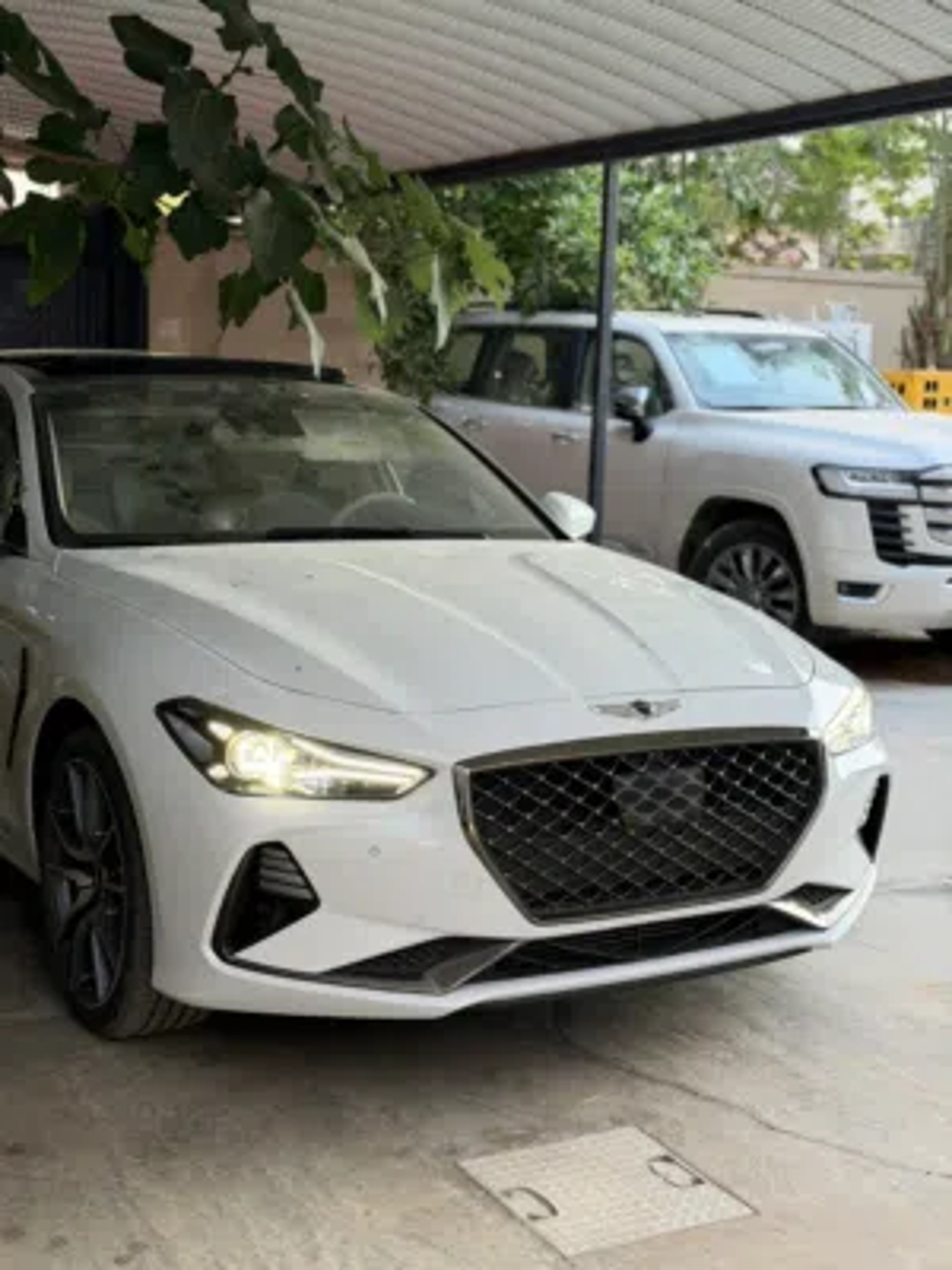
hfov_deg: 30.3
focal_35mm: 48
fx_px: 1760
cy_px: 635
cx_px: 476
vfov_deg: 39.7
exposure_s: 1/39
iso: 250
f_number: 1.78
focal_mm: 6.76
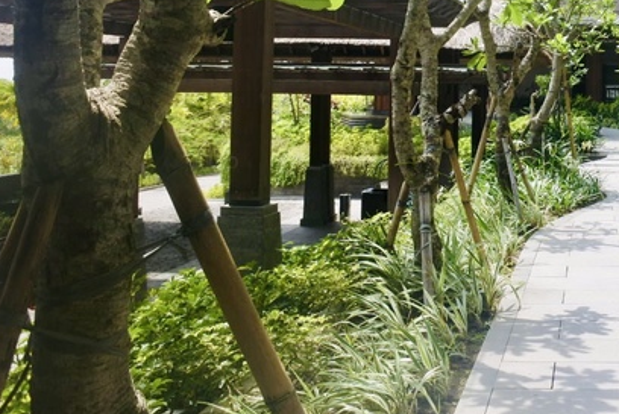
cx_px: 583
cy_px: 22
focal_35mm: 53
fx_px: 912
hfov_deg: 34.8
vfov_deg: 24.6
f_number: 4.5
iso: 160
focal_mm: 10
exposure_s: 1/500
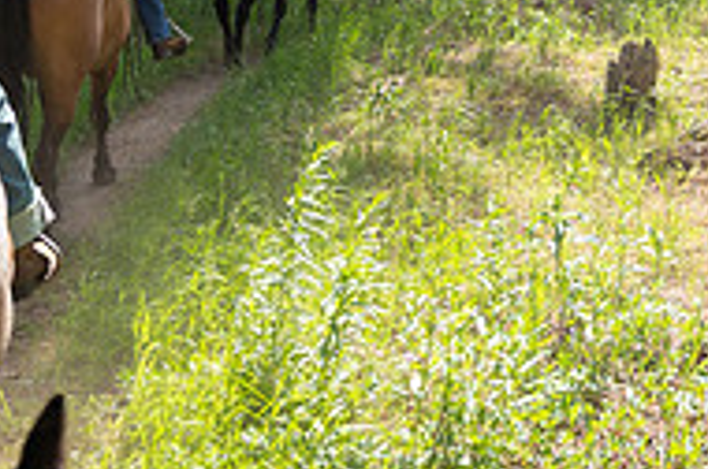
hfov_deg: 22.5
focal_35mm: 87
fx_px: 1708
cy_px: -201
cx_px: 708
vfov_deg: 14.7
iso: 250
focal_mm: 28.5
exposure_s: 1/320
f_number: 5.6
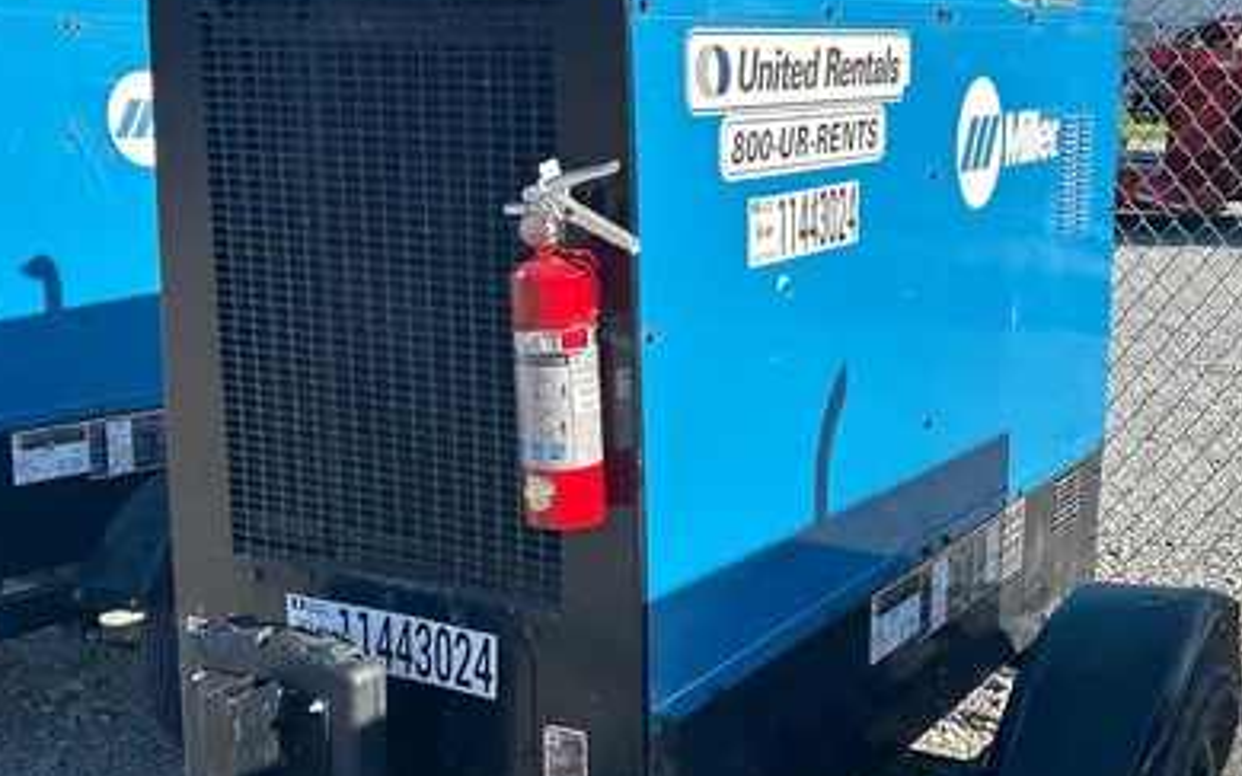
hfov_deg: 38.8
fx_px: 1760
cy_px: 506
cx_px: 702
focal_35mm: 52
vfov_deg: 24.8
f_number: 1.5
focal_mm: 5.7
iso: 50
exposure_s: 1/2045
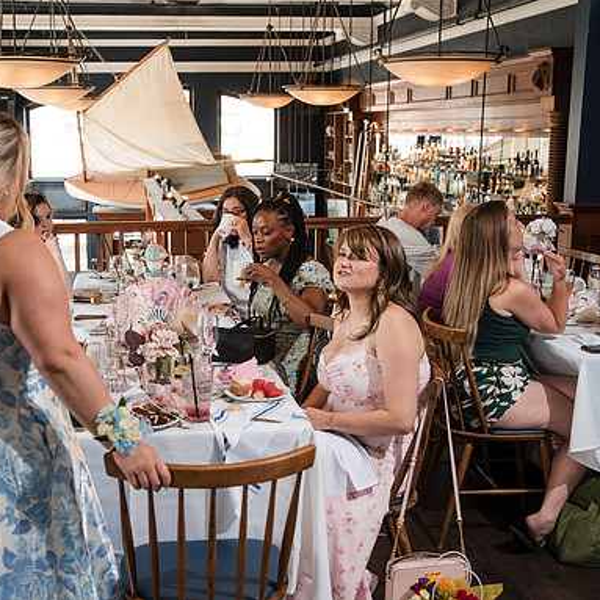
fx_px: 882
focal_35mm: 45
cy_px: 298
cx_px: 218
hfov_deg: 37.3
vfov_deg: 37.6
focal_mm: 35
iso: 1000
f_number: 4
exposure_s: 1/250
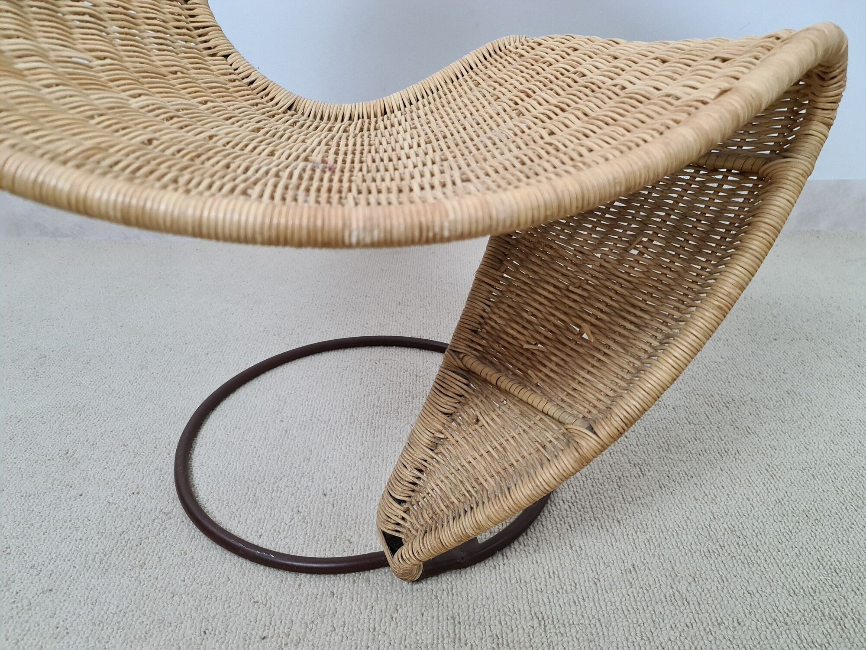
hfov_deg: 69.4
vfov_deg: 54.9
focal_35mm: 25
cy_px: 325
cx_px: 433
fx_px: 625
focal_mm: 7
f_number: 1.8
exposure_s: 1/100
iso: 500
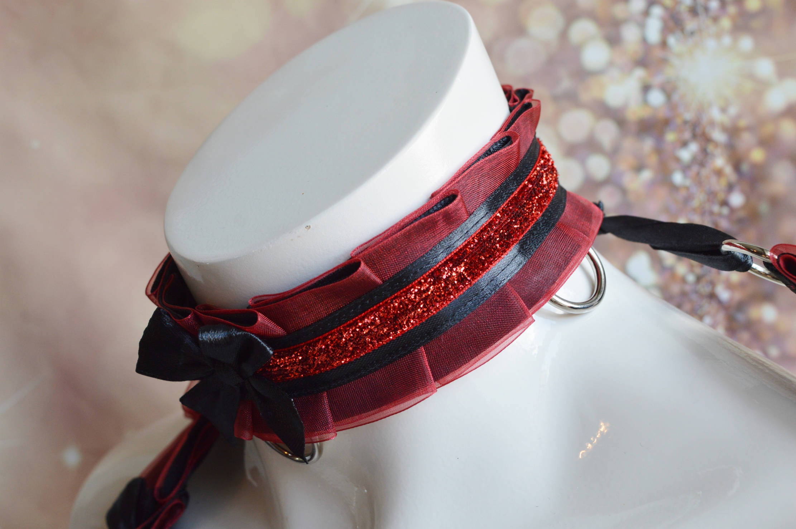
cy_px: 264
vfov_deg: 23.7
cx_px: 398
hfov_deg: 35.1
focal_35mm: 57
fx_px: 1259
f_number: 7.1
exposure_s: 1/60
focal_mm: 38
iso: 400
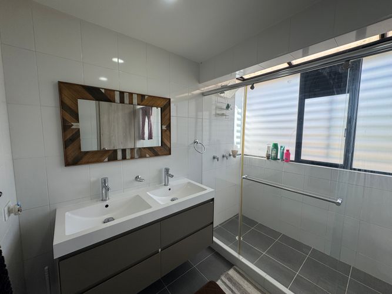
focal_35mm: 14
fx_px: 159
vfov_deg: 85.7
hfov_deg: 102.1
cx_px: 196
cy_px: 147
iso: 40
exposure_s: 1/180
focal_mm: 2.22
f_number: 2.2
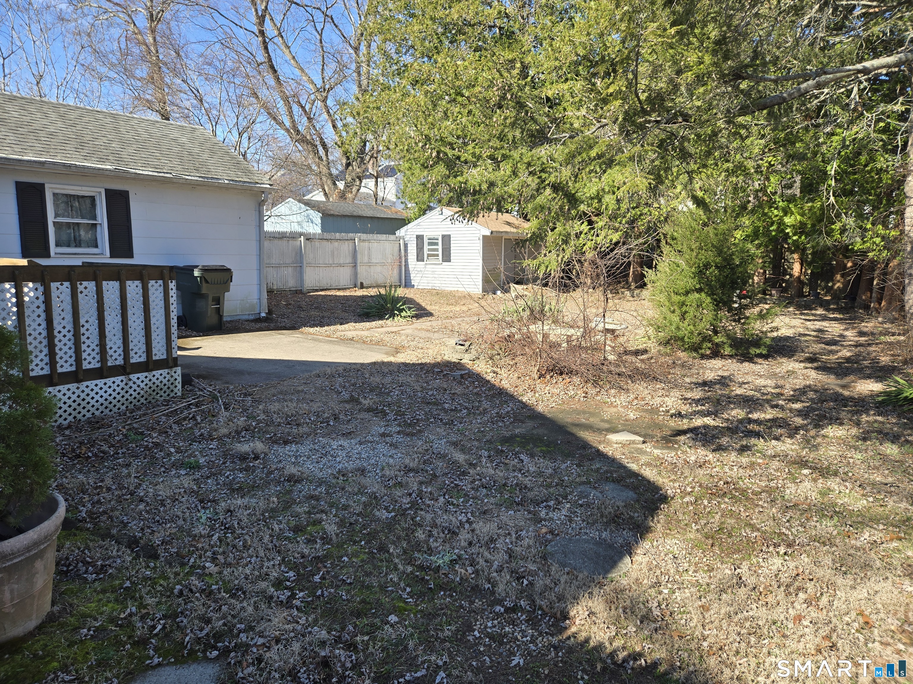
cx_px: 456
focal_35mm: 23
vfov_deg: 58.9
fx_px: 607
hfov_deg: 73.9
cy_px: 342
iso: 25
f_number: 1.8
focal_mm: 5.4
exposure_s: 1/583
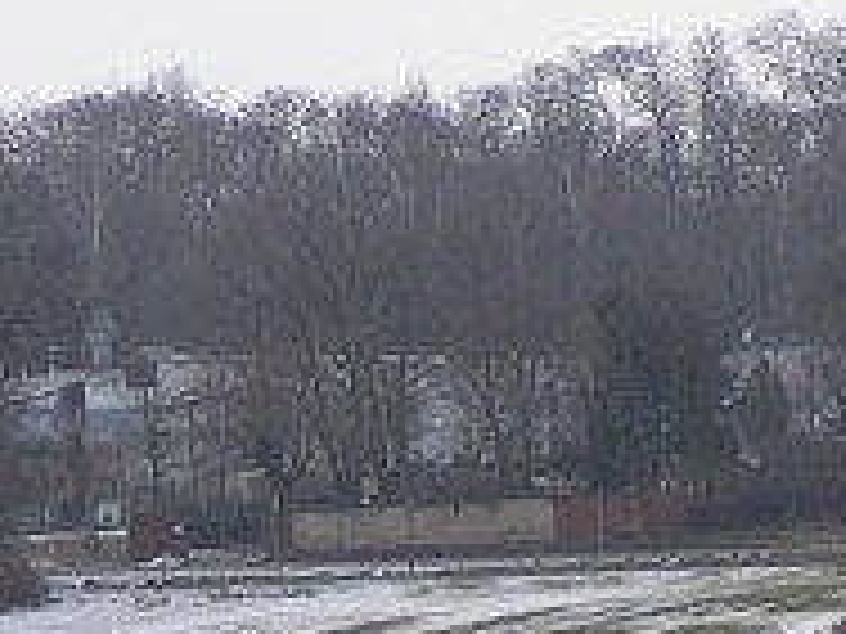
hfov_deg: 2.3
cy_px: 823
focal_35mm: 875
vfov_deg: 1.7
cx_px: 360
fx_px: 21385
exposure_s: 1/250
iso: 50
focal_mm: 31.5
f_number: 3.5
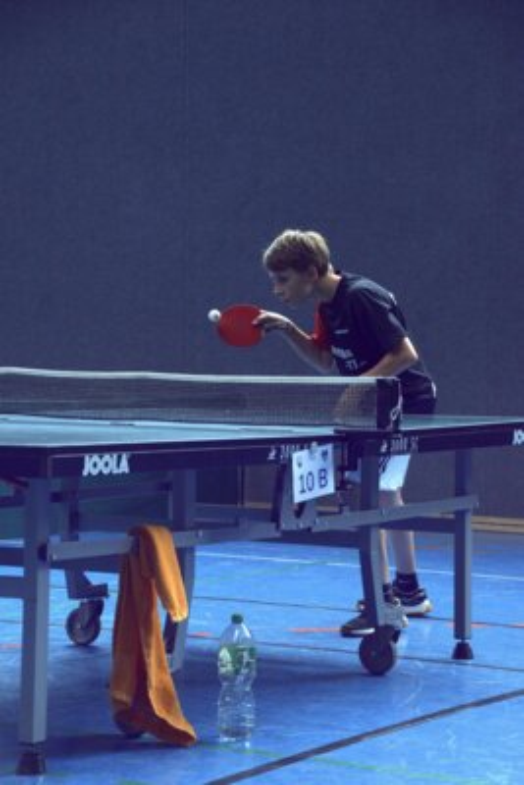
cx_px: 262
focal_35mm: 105
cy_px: 392
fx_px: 2290
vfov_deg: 19.4
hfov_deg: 13.1
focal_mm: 70
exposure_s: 1/1250
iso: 3200
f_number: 5.6
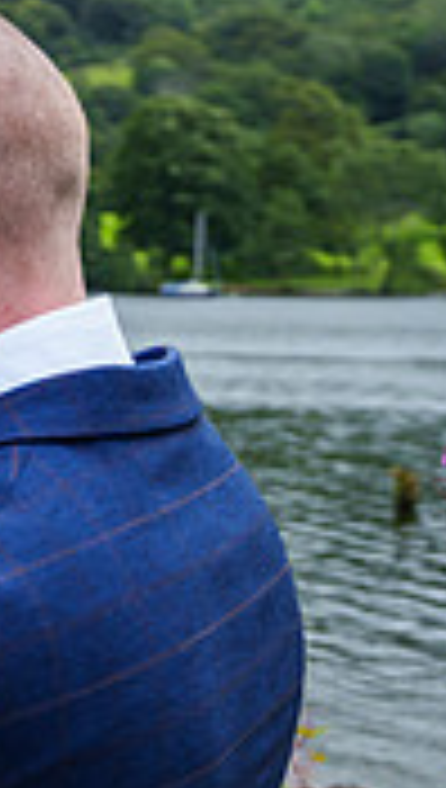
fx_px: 2031
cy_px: 628
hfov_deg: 10.8
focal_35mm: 97
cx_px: -599
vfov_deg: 21.7
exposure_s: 1/6400
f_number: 3.5
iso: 800
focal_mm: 28
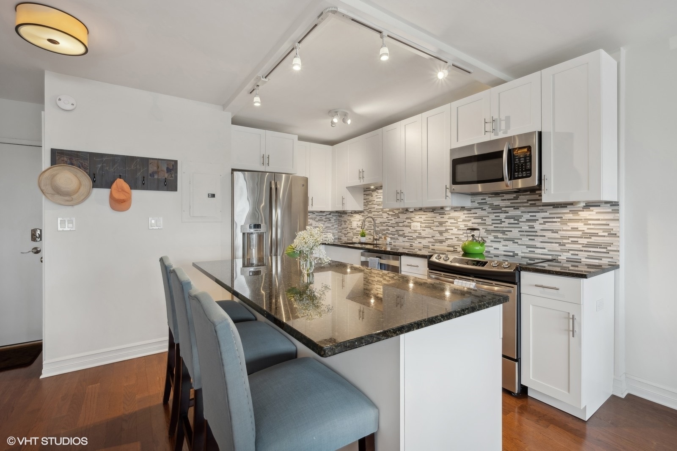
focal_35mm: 16
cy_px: 226
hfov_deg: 96.7
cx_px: 338
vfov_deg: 73.7
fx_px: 301
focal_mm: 16
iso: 200
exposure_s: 1/4
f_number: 9.5
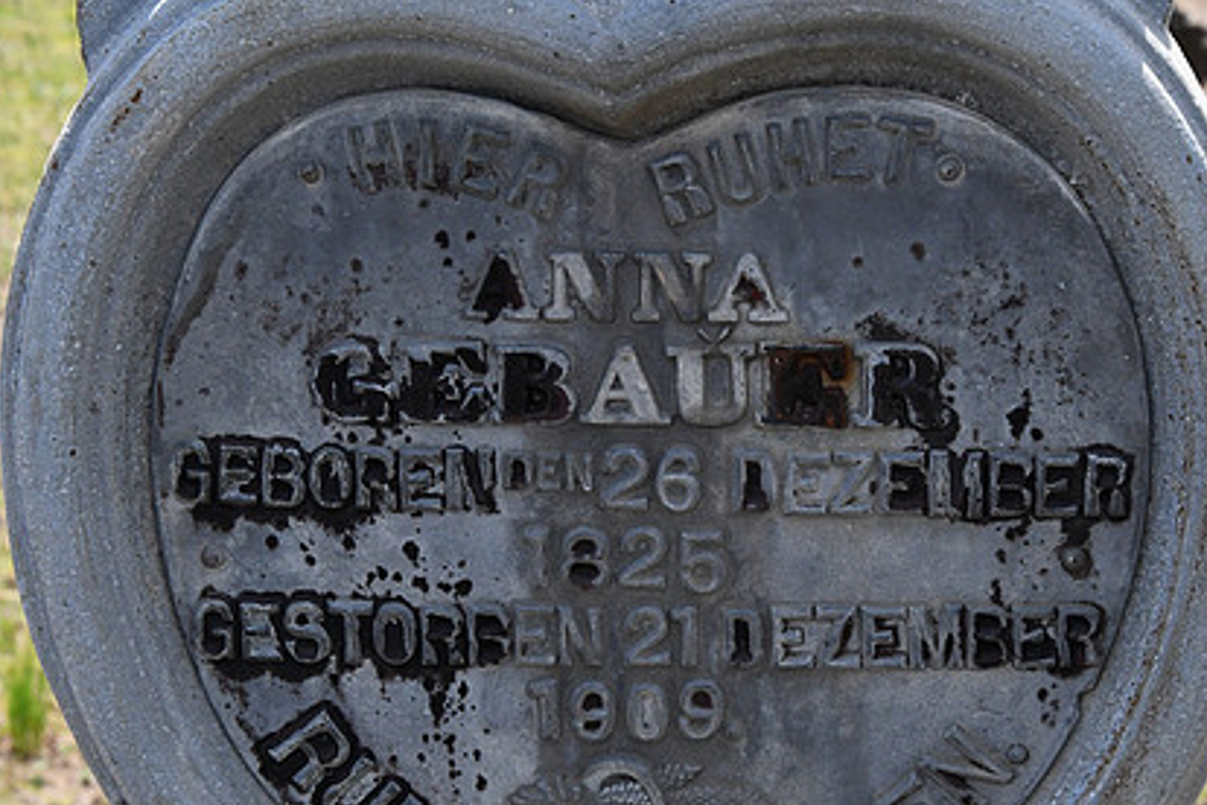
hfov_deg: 19.5
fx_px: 3520
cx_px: 665
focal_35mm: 105
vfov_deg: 13.0
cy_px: 518
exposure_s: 1/800
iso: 1600
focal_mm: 50
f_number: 14
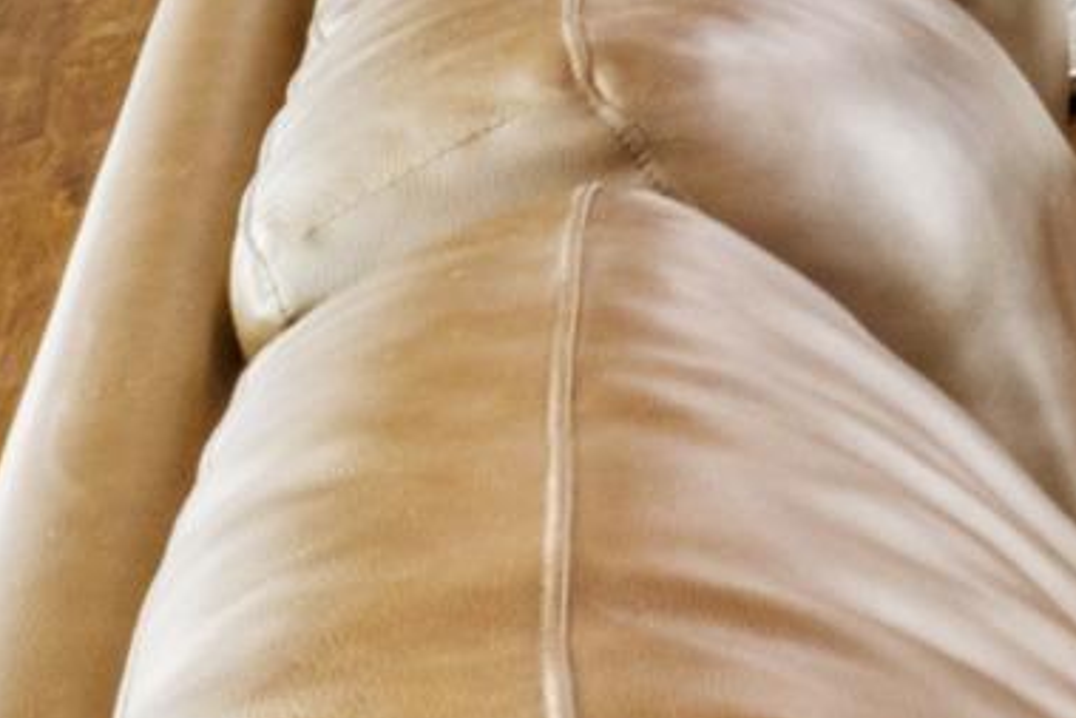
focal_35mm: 99
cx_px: 2953
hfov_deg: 12.6
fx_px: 2960
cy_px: -1049
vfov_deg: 11.3
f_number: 8
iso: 400
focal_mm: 10
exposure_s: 2
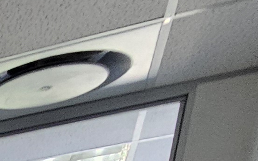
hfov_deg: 10.4
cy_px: 658
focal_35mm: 100
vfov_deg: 7.8
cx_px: -585
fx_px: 703
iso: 64
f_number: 2.2
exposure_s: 1/50
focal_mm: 2.2
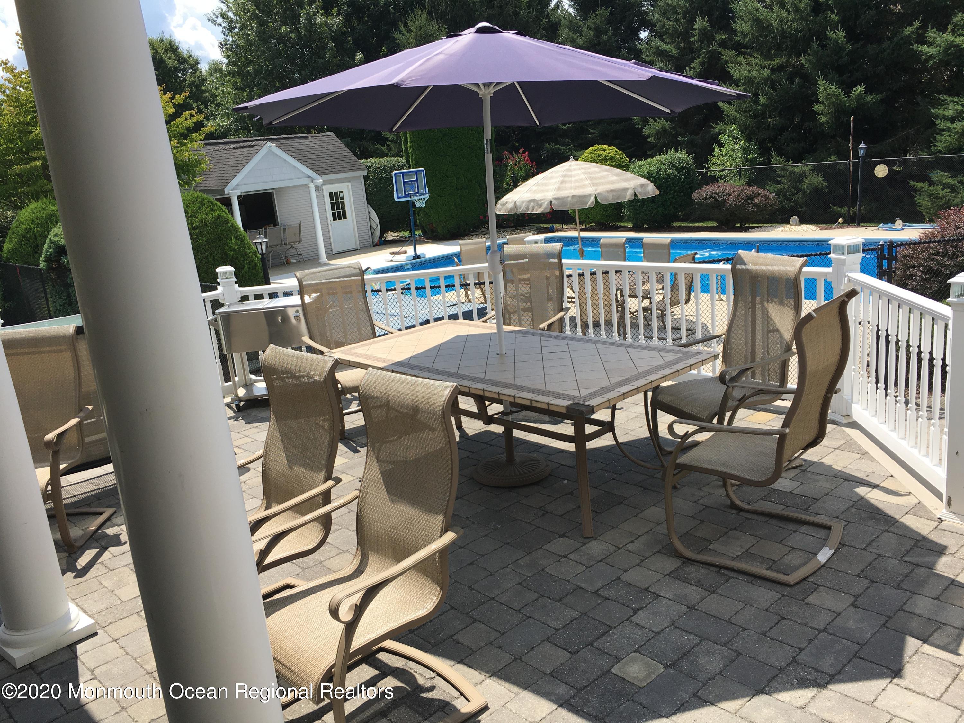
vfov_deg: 48.2
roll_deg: +6.9
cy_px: 362
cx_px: 482
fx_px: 808
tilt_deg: -14.2
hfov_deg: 61.7
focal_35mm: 29
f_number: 2.2
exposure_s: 1/1282
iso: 25
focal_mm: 4.15
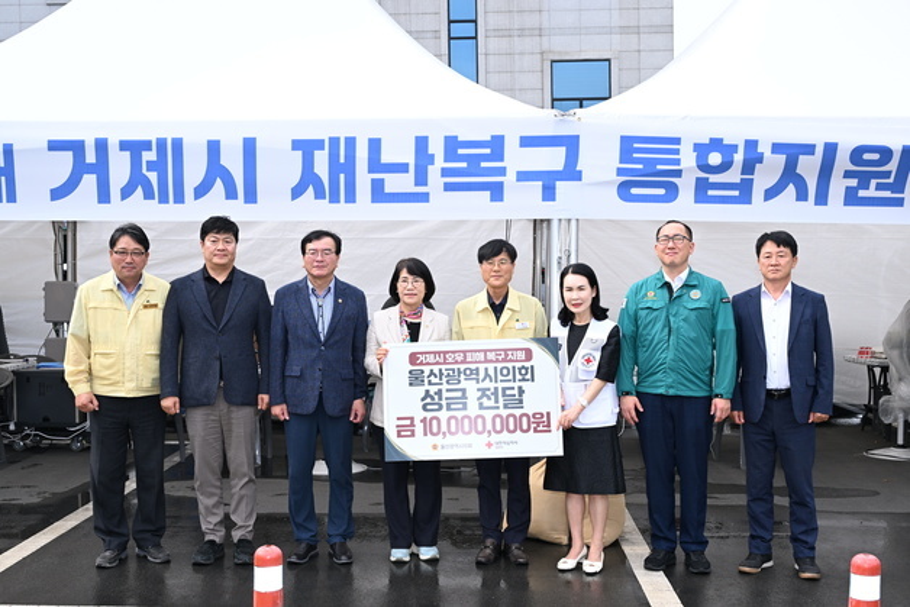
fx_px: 1112
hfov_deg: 44.5
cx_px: 455
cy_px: 304
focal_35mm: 44
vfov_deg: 30.5
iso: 320
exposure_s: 1/250
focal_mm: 44
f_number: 9
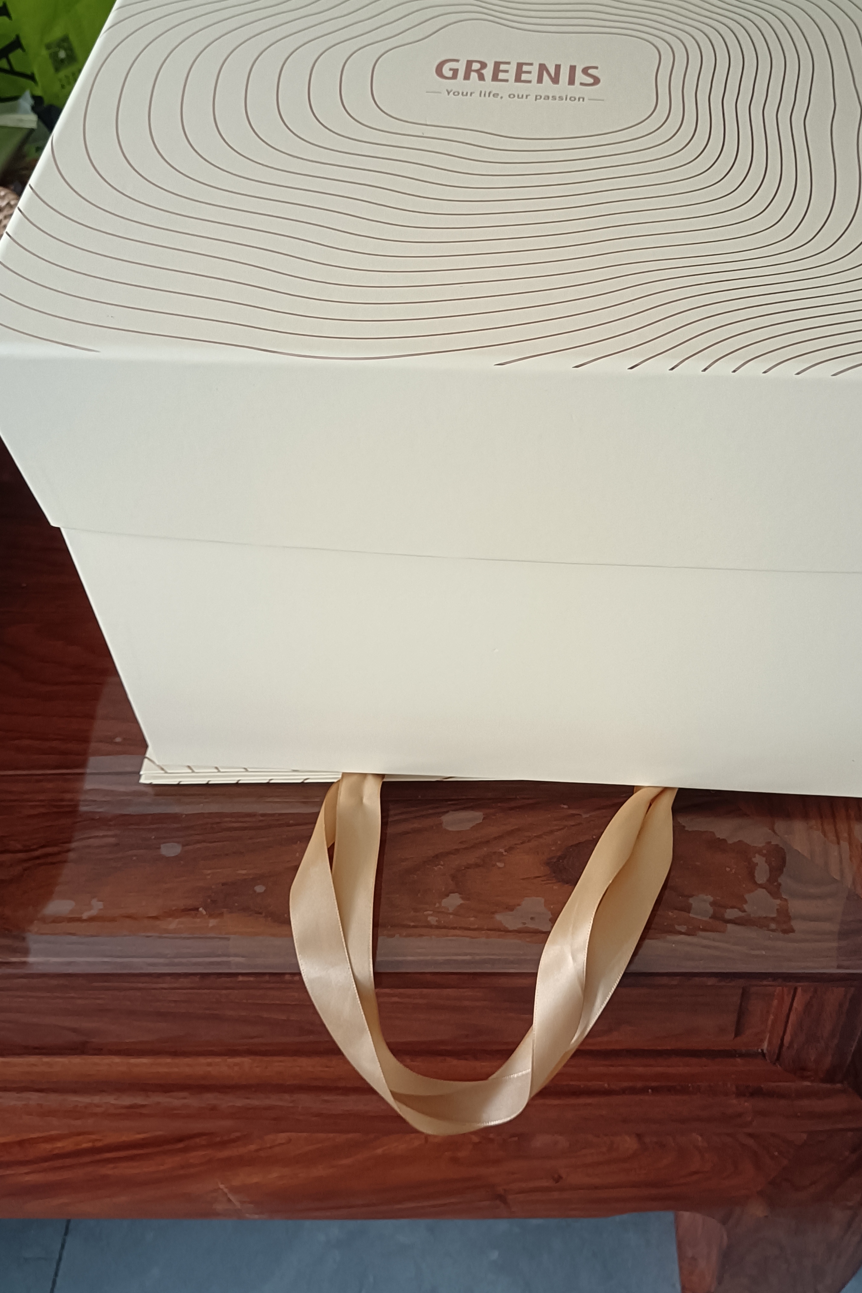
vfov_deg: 58.6
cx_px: 500
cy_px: 588
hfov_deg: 41.0
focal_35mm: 32
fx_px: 1149
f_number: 1.9
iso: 908
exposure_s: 1/33.3
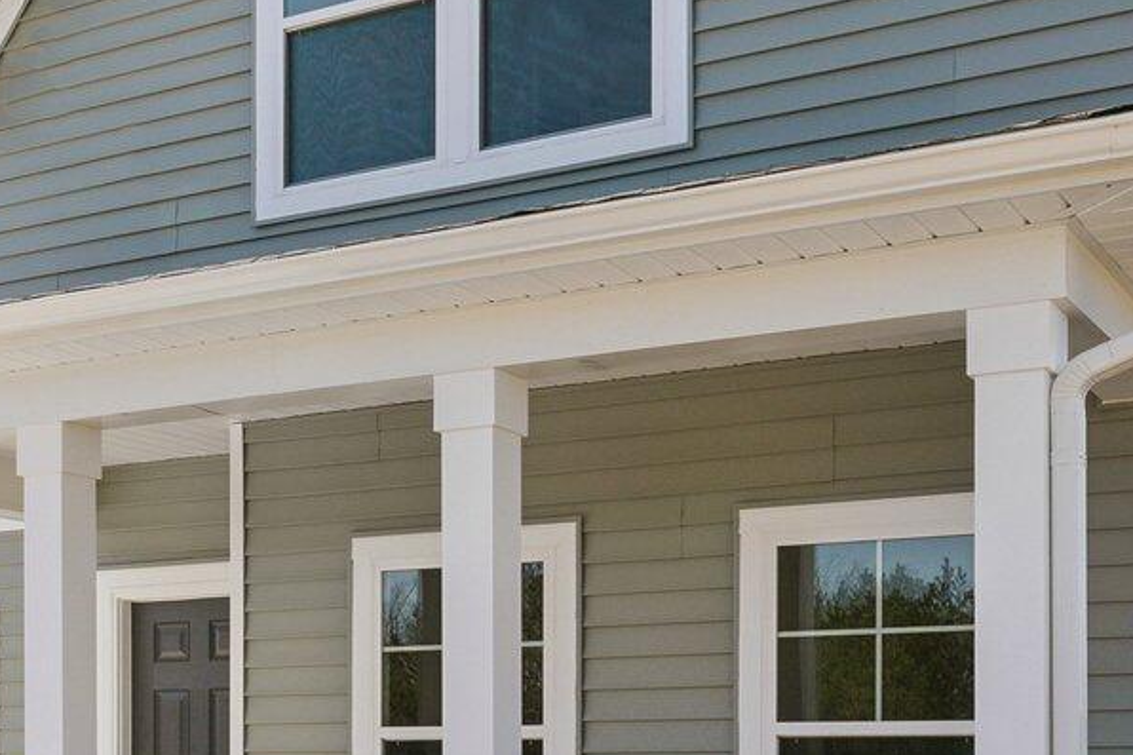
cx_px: 466
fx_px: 1763
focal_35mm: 56
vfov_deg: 24.1
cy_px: 313
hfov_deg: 35.5
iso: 100
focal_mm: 16.3
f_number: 7.1
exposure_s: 1/640
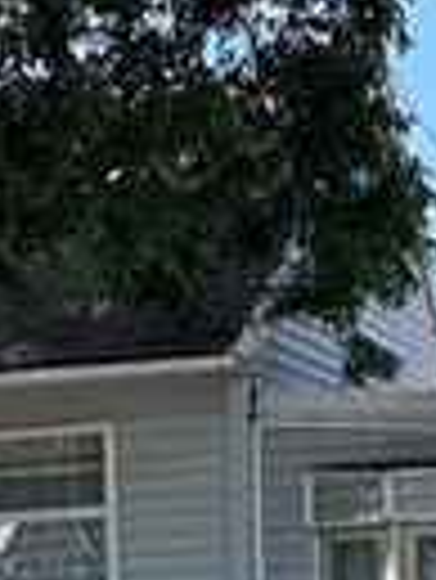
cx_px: -108
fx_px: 2079
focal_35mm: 124
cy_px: 762
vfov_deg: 15.1
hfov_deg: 11.7
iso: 80
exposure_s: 1/1374
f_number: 1.78
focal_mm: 6.86
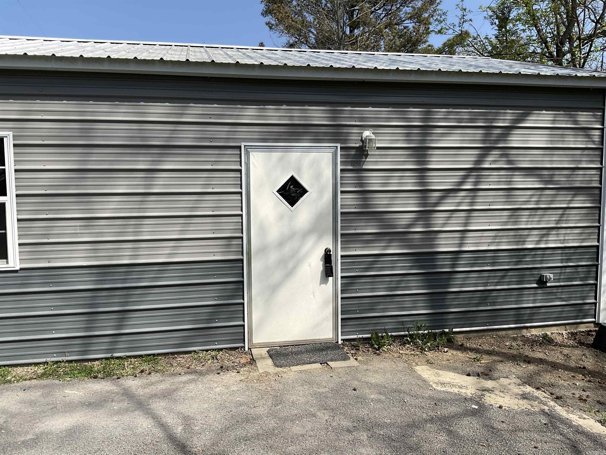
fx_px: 508
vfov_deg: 48.2
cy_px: 228
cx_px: 303
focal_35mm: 29
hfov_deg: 61.7
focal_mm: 3
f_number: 1.8
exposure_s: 1/1848
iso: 16
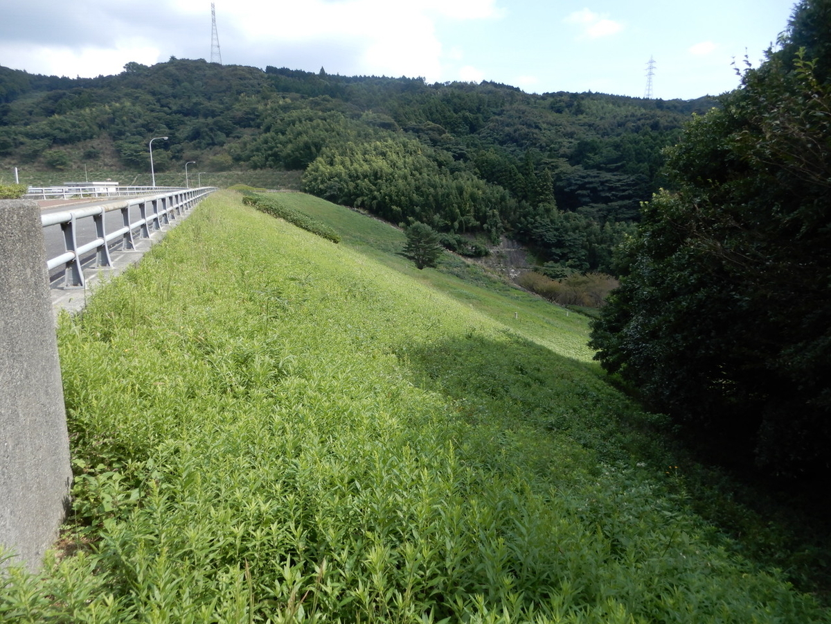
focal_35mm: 24
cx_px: 416
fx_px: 576
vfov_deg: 56.8
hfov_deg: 71.6
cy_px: 312
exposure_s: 1/500
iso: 80
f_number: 4
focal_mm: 4.3
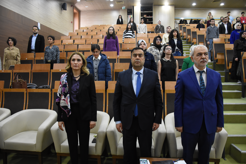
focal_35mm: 27
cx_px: 123
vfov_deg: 47.9
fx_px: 184
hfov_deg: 67.4
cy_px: 82
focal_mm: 18
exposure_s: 1/80
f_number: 3.5
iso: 3200
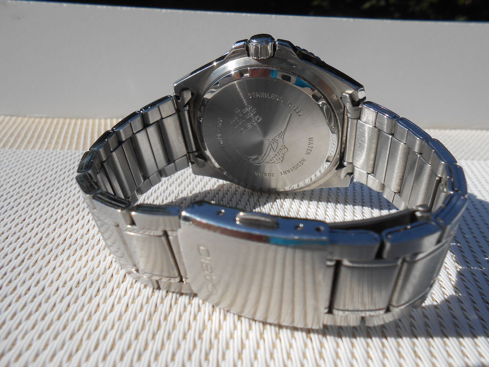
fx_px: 367
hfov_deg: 67.3
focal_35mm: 26
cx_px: 244
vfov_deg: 53.1
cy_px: 184
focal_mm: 4.6
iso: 80
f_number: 3.5
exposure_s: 1/1250
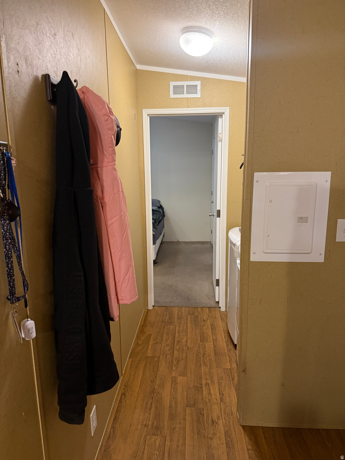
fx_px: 319
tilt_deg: -12.5
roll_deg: +0.0
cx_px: 172
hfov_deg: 56.8
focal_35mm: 24
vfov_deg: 71.6
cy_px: 230
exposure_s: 1/60
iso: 400
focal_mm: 6.76
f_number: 1.78
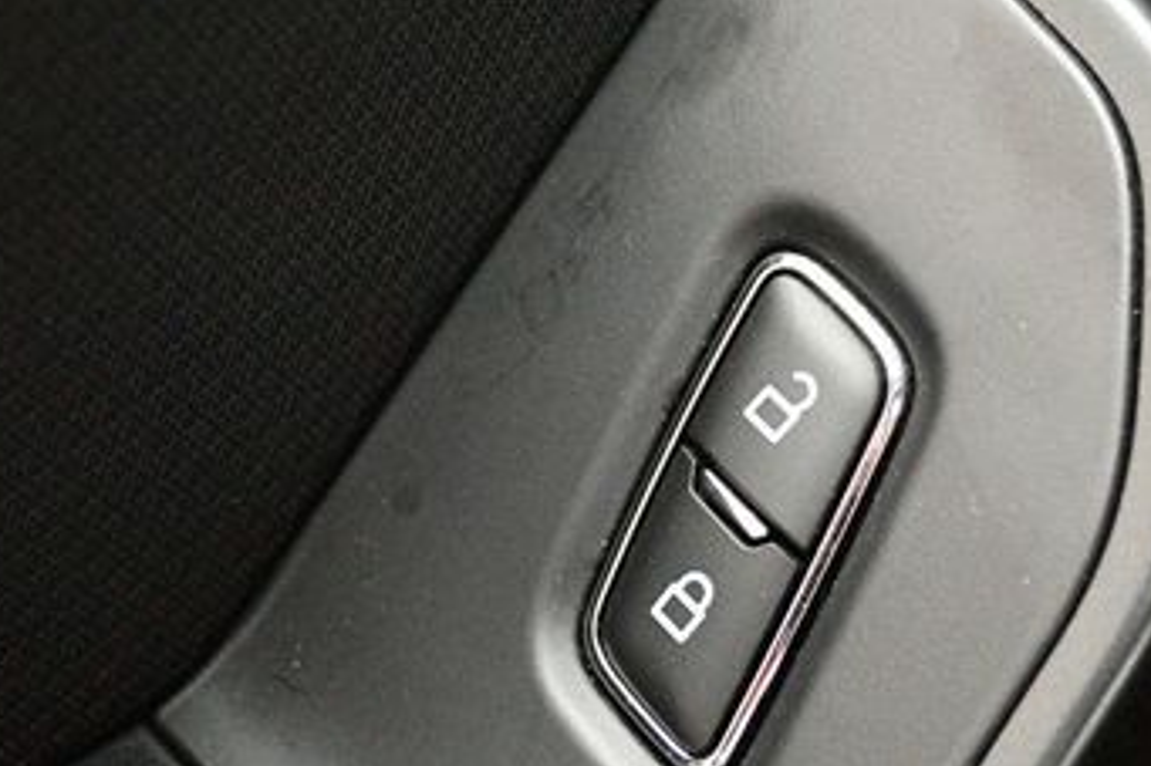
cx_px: 651
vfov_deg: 15.2
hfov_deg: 22.6
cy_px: 493
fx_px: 2876
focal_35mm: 90
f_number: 4.8
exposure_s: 1/60
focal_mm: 32
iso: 9000
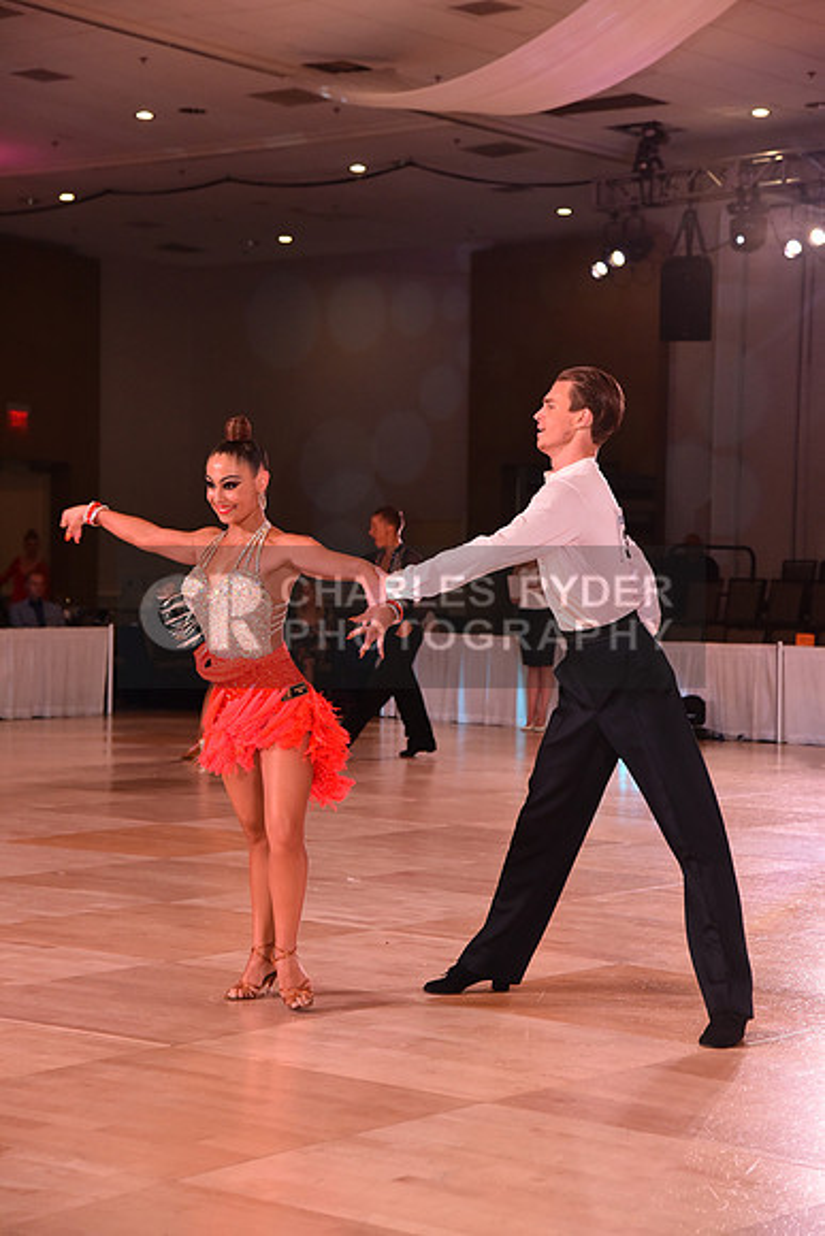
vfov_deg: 24.8
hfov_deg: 16.7
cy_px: 618
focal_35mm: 82
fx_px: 2817
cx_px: 412
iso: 2000
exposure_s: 1/500
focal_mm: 82
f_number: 5
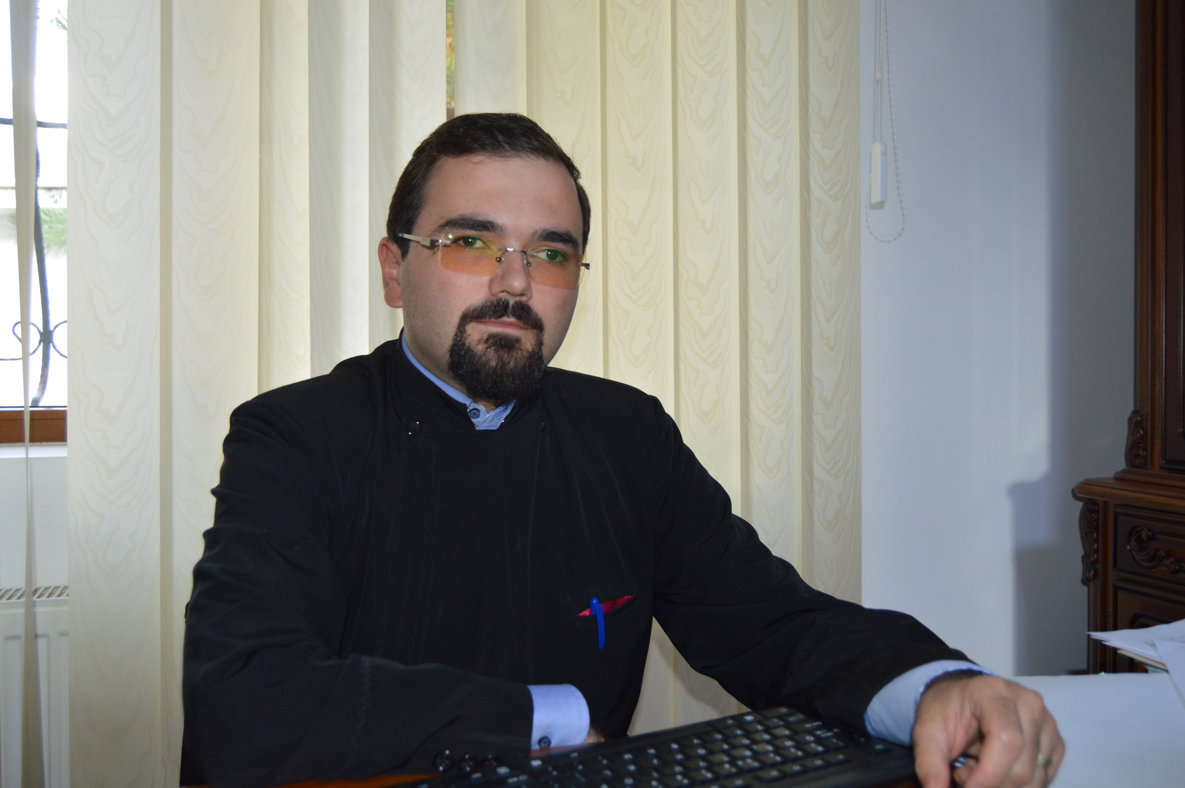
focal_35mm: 30
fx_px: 987
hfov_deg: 62.0
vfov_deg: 43.5
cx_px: 592
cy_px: 394
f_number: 3.5
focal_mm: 20
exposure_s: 1/60
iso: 640
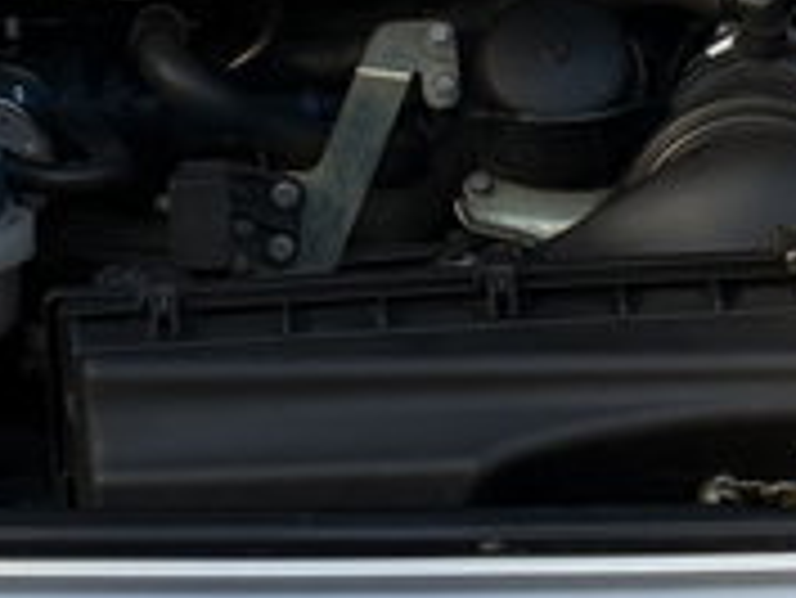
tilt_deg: -15.8
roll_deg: +1.8
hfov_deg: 8.8
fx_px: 5177
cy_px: 225
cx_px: 715
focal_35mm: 225
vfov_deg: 6.6
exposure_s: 1/260
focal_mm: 5.96
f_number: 1.6
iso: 50
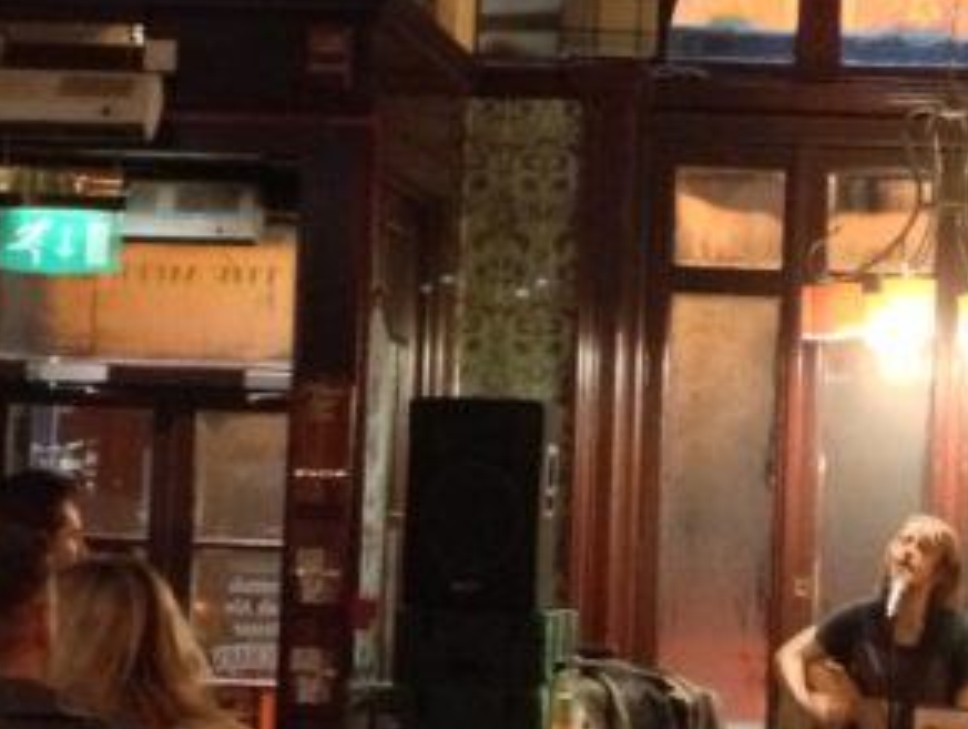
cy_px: 306
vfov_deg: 12.1
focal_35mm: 123
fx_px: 3444
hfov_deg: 15.9
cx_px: 792
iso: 640
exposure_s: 1/15
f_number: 2.4
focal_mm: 4.28
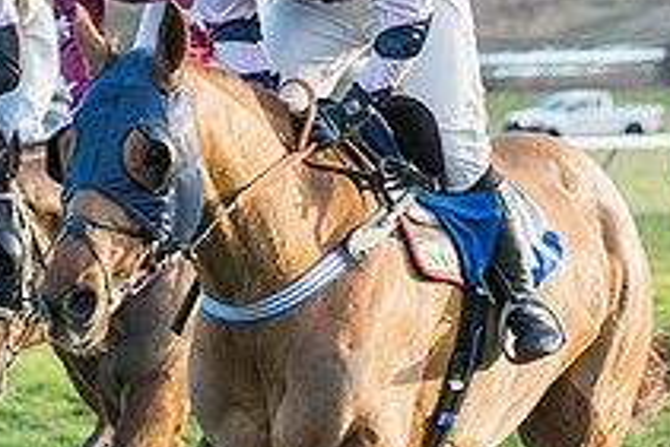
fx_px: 6648
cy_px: 149
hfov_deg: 5.8
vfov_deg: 3.9
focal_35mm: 357
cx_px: 385
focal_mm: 94
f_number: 4
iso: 800
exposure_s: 1/1000
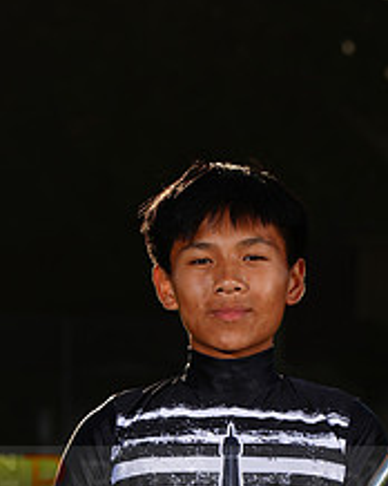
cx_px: 210
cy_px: 470
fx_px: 5577
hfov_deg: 4.0
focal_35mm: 388
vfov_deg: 5.0
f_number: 11
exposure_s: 1/250
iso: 125
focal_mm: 200
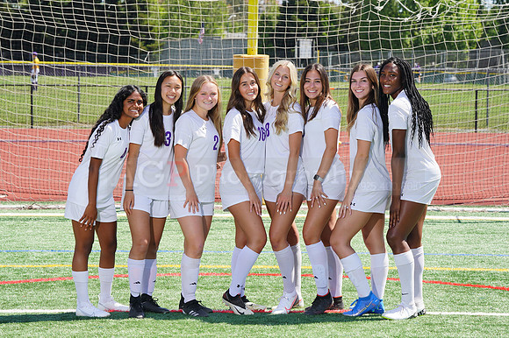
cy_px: 169
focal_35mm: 146
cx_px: 254
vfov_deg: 9.4
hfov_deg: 14.1
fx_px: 2063
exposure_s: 1/250
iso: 200
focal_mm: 146
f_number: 11
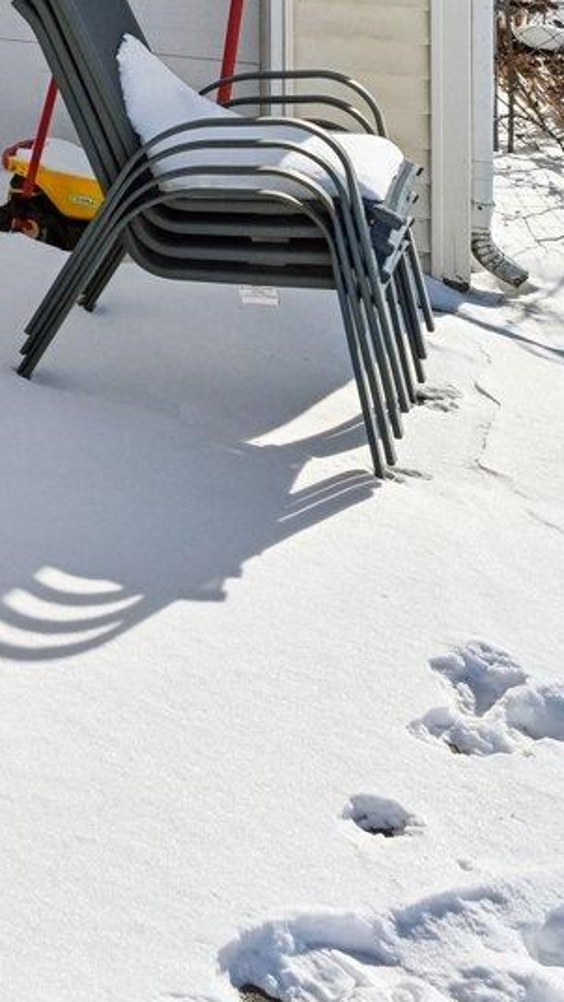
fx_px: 1487
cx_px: -689
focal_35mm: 56
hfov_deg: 15.3
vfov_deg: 30.3
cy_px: -263
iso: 400
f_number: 8
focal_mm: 14
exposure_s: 1/2500
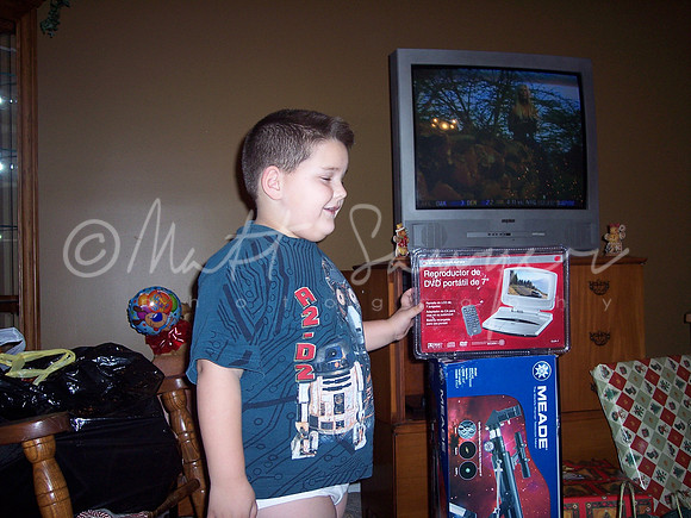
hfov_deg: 47.9
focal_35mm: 39
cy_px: 259
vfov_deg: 36.8
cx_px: 346
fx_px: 779
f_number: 2.8
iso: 100
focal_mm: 8
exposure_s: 1/60
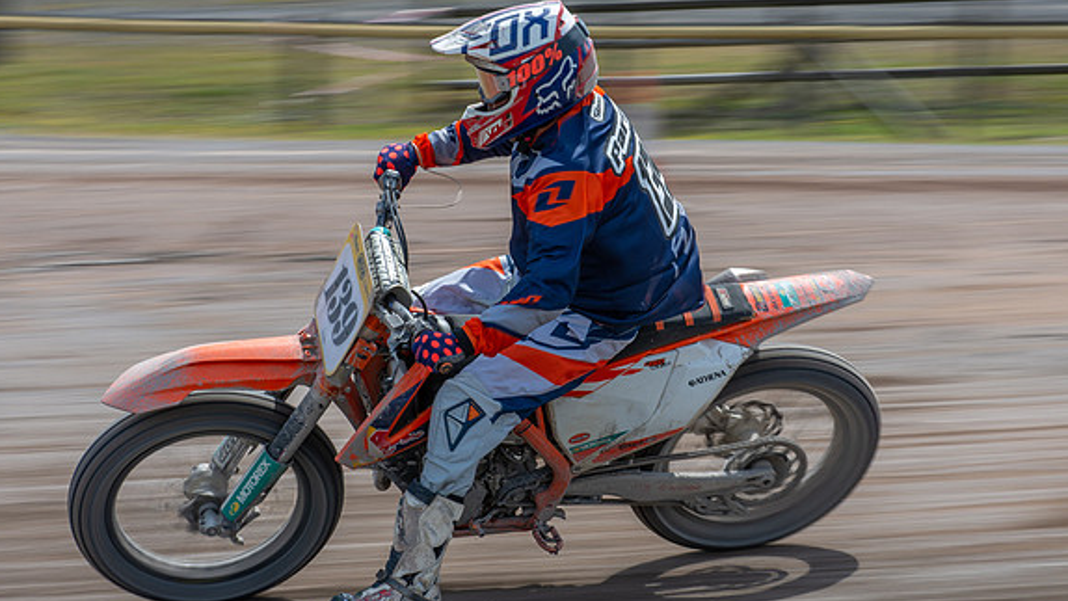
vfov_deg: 10.0
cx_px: 568
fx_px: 3427
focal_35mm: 121
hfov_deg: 17.7
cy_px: 298
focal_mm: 70
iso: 160
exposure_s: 1/160
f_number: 8
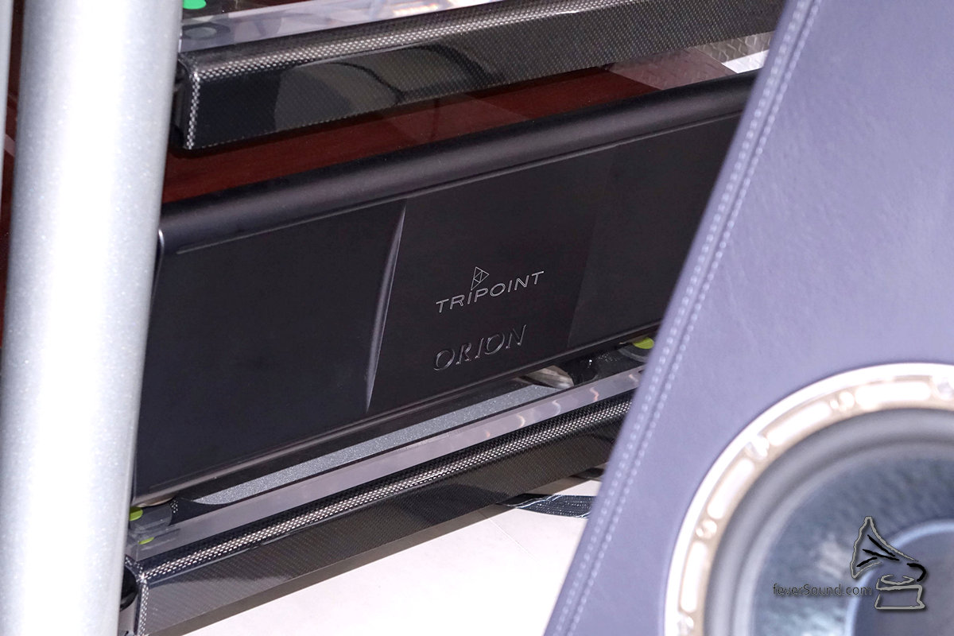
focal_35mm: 76
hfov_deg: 26.7
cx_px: 477
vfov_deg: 17.9
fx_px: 2014
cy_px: 318
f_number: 4
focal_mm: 28.02
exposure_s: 1/60
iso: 1600
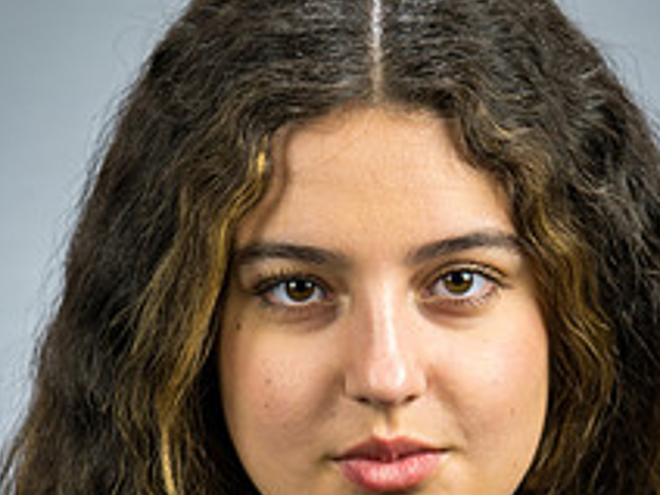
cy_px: 559
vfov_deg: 4.1
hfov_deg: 5.5
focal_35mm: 360
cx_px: 517
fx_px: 6864
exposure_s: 1/15
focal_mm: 115
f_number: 5.6
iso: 400
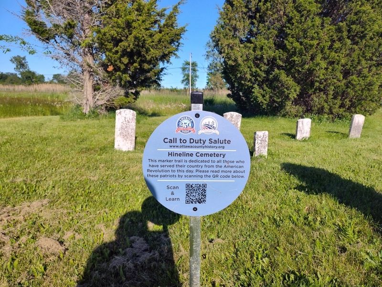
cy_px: 144
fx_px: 254
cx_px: 191
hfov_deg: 73.9
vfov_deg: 58.9
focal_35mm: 23
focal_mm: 5.56
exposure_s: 1/1697
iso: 100
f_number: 1.8
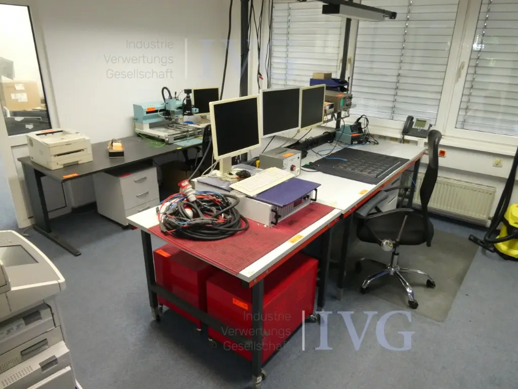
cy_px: 194
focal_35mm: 24
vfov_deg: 56.8
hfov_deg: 71.6
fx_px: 359
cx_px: 259
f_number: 3.3
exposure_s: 1/60
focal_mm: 4.3
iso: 500
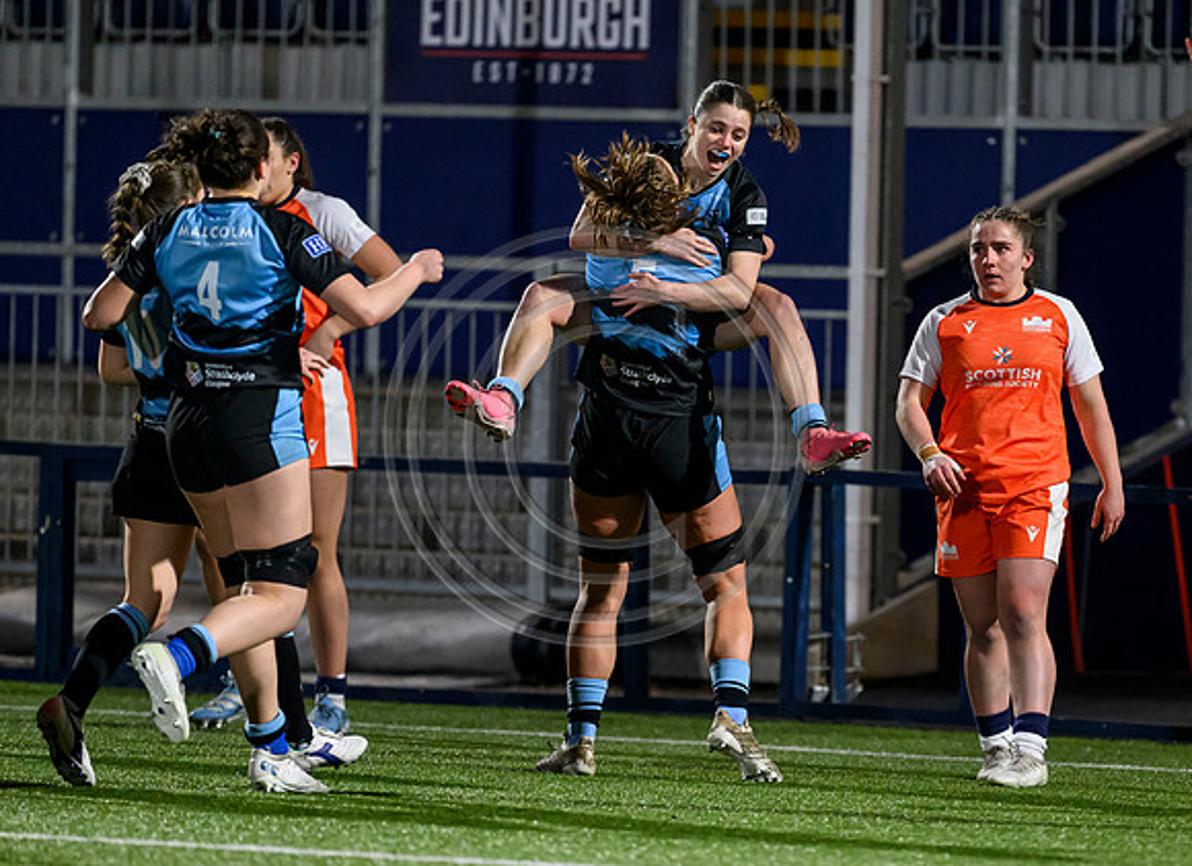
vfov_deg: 2.5
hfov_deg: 3.5
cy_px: 575
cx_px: 795
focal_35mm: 581
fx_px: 19765
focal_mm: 400
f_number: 2.8
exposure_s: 1/1000
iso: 6400
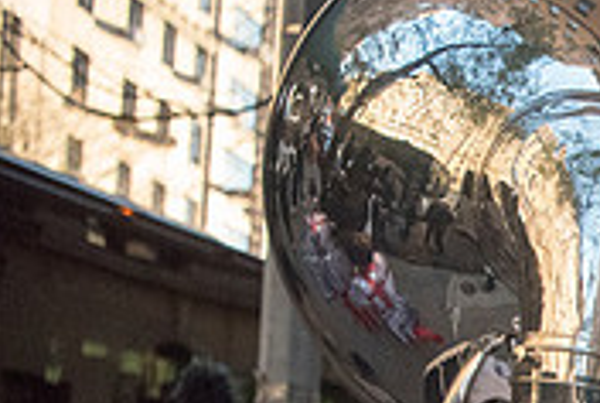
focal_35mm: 79
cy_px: 558
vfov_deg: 16.2
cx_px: 958
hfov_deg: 20.8
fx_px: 1319
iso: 8000
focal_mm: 24
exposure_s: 1/4000
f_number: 2.8
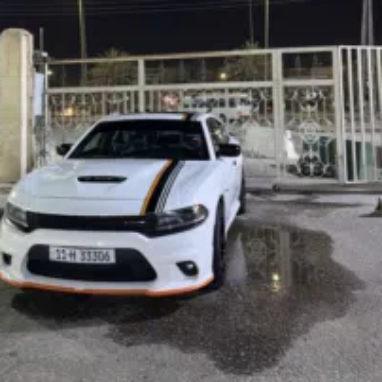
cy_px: 74
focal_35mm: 42
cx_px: 142
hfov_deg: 39.7
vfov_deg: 38.5
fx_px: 524
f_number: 1.78
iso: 400
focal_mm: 6.76
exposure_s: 1/50
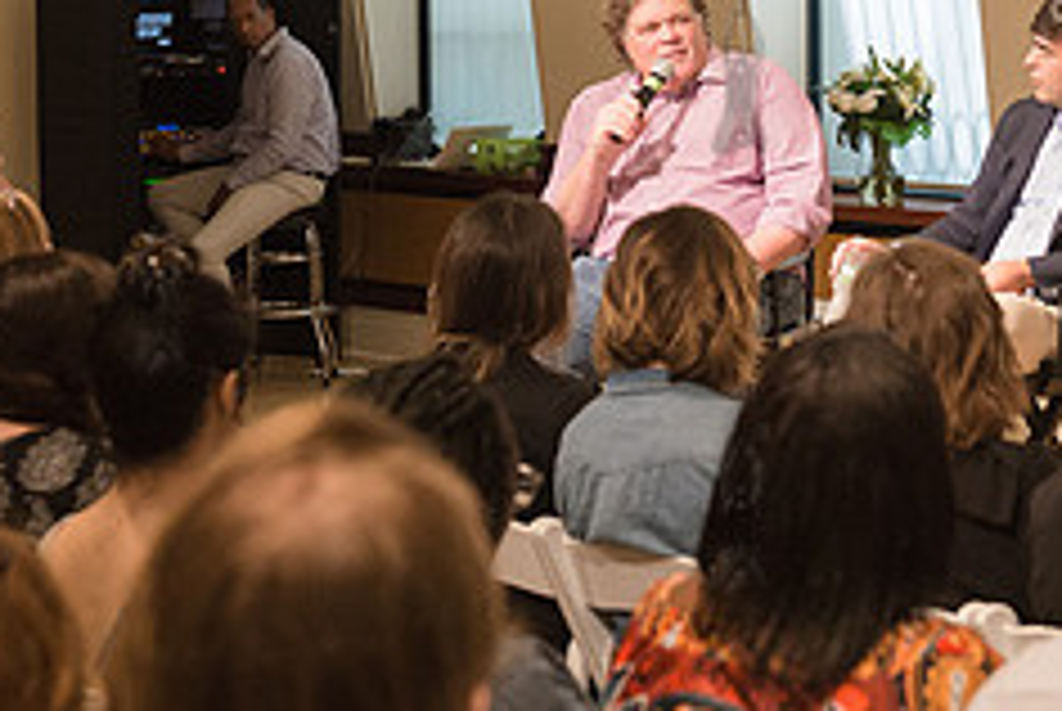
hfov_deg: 18.8
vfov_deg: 12.6
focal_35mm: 108
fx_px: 3190
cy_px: 74
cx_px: 738
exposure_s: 1/200
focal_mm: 44
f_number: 4
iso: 2500
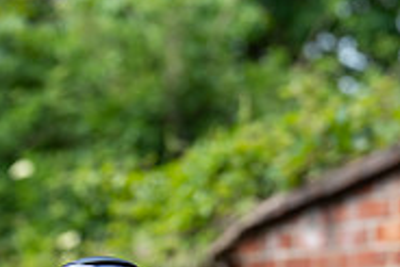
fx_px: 2335
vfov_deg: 6.5
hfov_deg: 9.8
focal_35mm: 210
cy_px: 321
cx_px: 133
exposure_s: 1/640
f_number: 3.2
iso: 200
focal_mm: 86
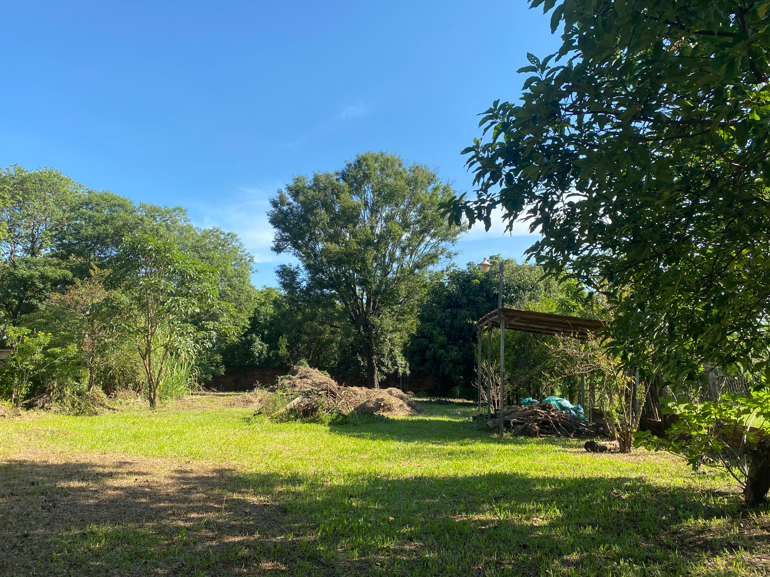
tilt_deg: +6.2
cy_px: 288
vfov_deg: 49.7
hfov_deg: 63.4
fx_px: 623
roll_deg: -0.3
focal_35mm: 28
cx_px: 381
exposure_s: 1/990
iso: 32
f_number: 1.8
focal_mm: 4.25
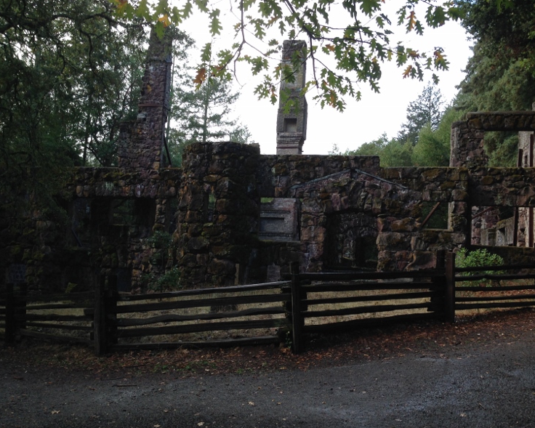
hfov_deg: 51.5
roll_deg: -3.4
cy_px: 215
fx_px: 554
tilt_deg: +6.4
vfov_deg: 42.2
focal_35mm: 35
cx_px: 281
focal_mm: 4.12
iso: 50
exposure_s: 1/198
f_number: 2.4
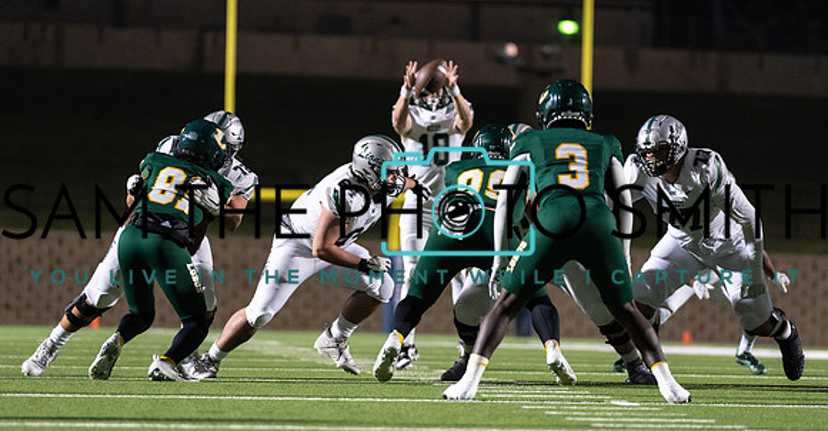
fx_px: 5578
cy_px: 192
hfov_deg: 8.5
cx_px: 431
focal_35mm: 259
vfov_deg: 4.4
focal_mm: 200
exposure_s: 1/1250
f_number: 2.8
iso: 4000
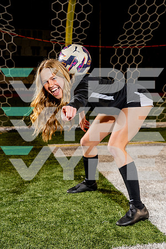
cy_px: 124
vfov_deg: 35.6
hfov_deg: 24.2
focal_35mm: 56
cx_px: 83
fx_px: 387
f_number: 5.6
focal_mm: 56
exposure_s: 1/250
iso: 800
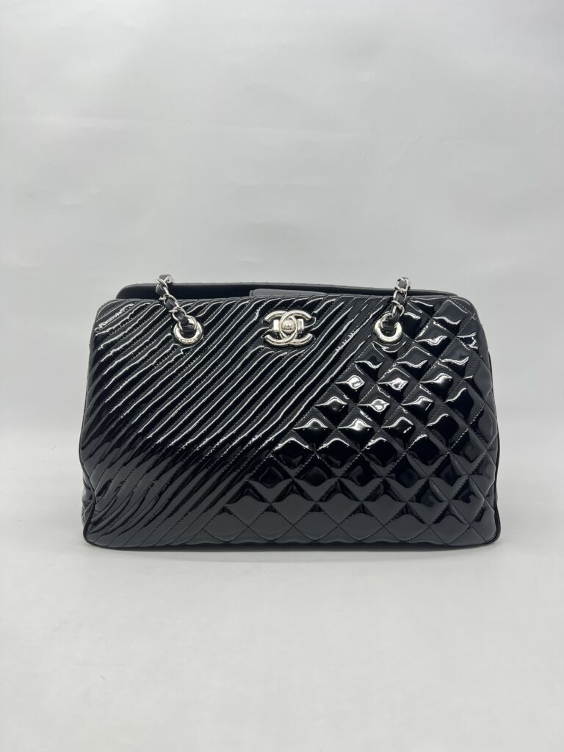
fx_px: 565
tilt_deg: -7.8
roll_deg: -0.8
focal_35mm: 26
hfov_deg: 53.1
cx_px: 282
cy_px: 376
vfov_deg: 67.3
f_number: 1.5
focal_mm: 5.7
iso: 40
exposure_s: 1/100
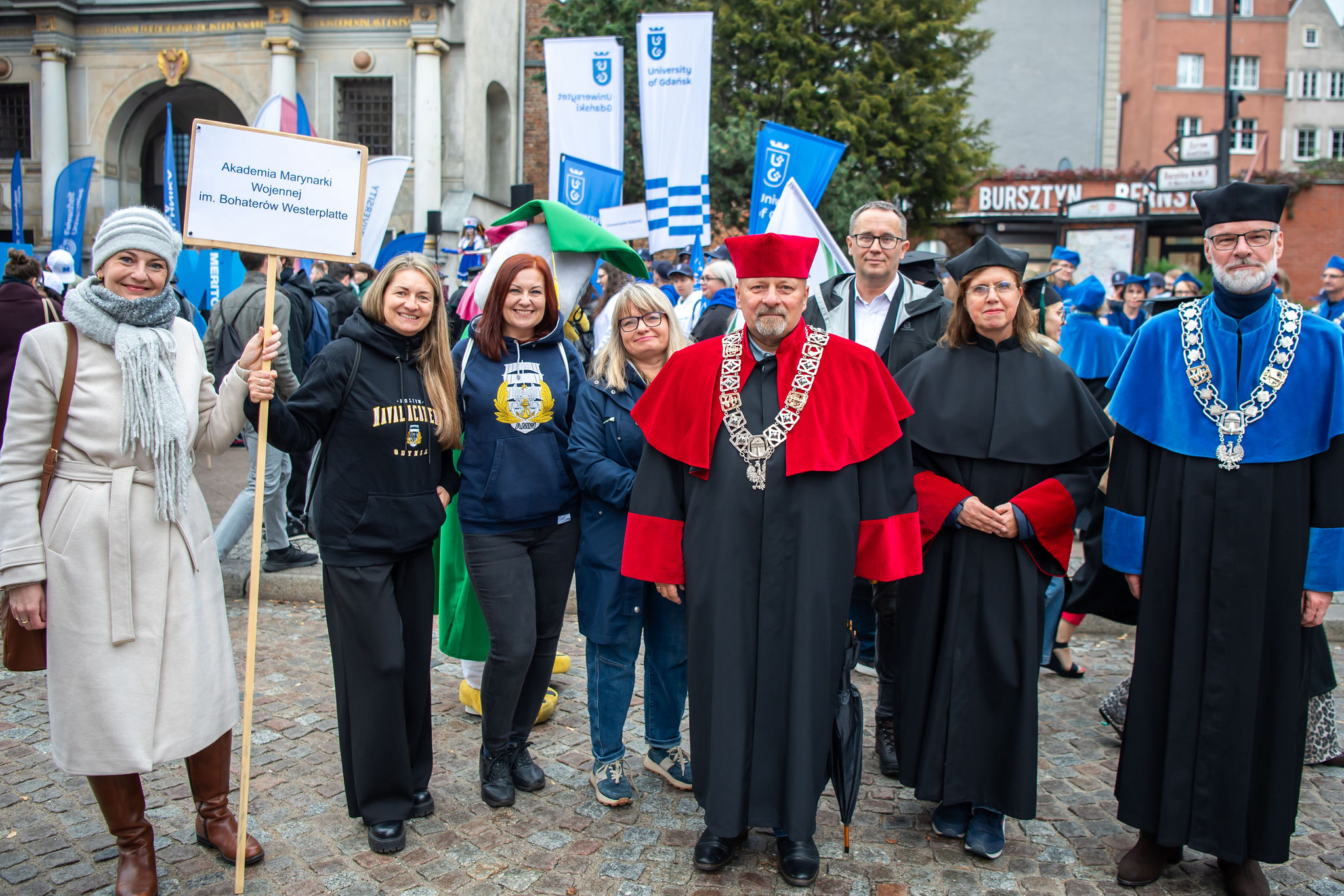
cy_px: 411
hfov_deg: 61.6
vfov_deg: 43.3
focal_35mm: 30
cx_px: 710
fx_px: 1126
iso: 280
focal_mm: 26
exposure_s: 1/400
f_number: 2.8
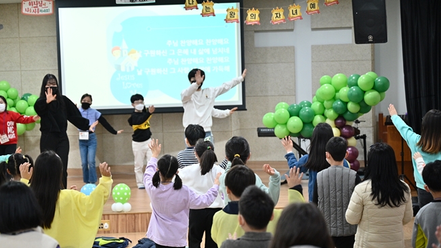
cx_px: 192
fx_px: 1052
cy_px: 173
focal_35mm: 90
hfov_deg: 23.7
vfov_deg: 13.4
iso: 1600
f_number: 2.8
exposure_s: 1/320
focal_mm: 70
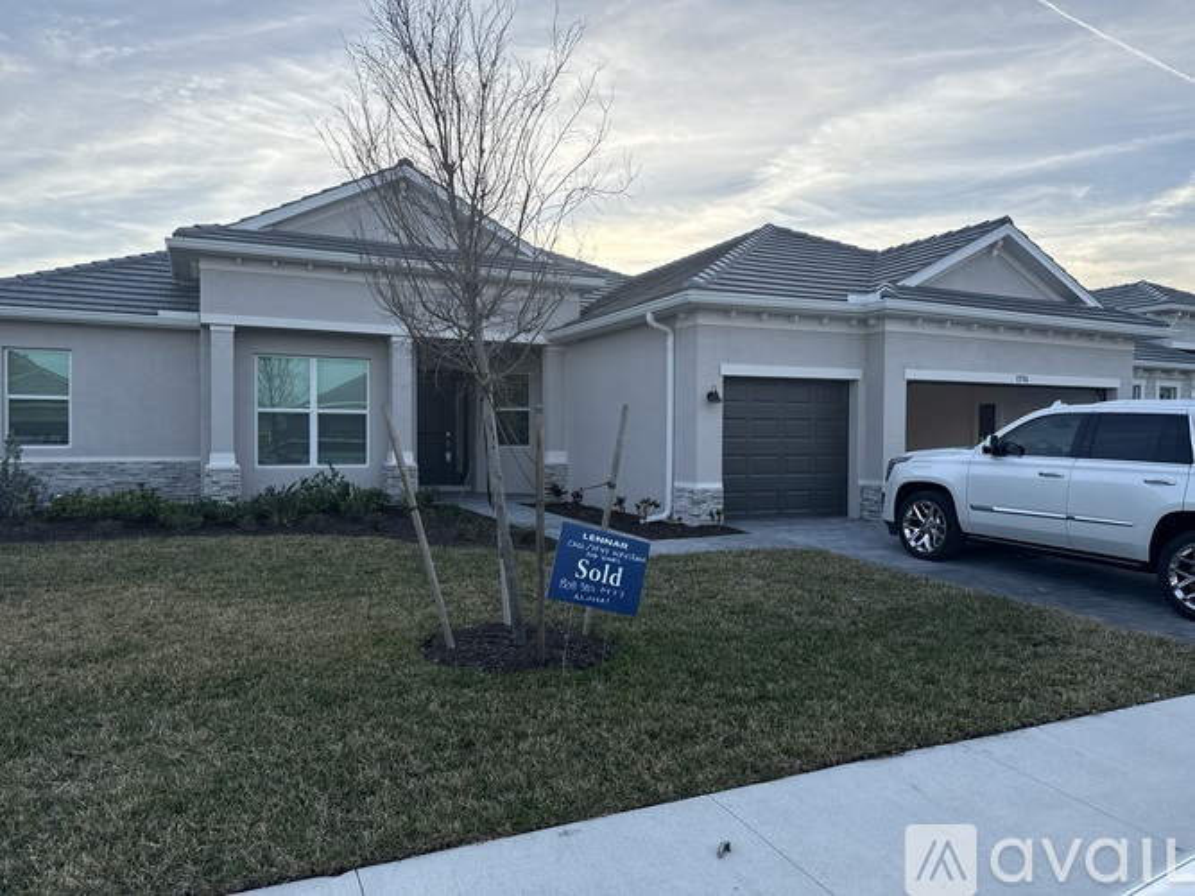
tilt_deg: +0.1
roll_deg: -1.2
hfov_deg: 71.6
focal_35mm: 24
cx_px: 598
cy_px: 448
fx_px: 828
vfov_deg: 56.8
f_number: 1.78
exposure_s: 1/1812
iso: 100
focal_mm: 6.76
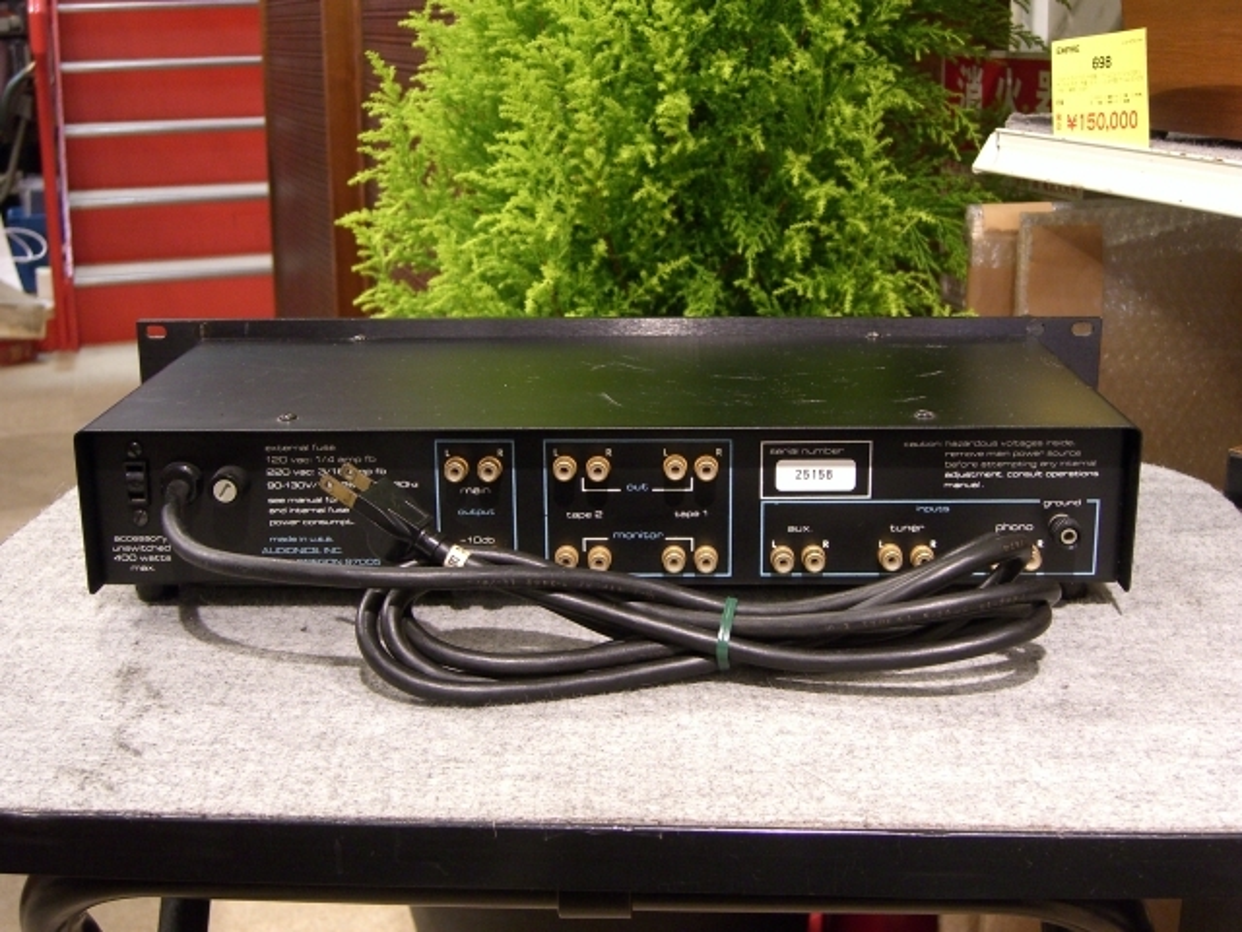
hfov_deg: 41.2
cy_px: 466
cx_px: 621
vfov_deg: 31.5
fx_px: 1650
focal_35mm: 46
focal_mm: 9.5
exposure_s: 1/13
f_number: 3.1
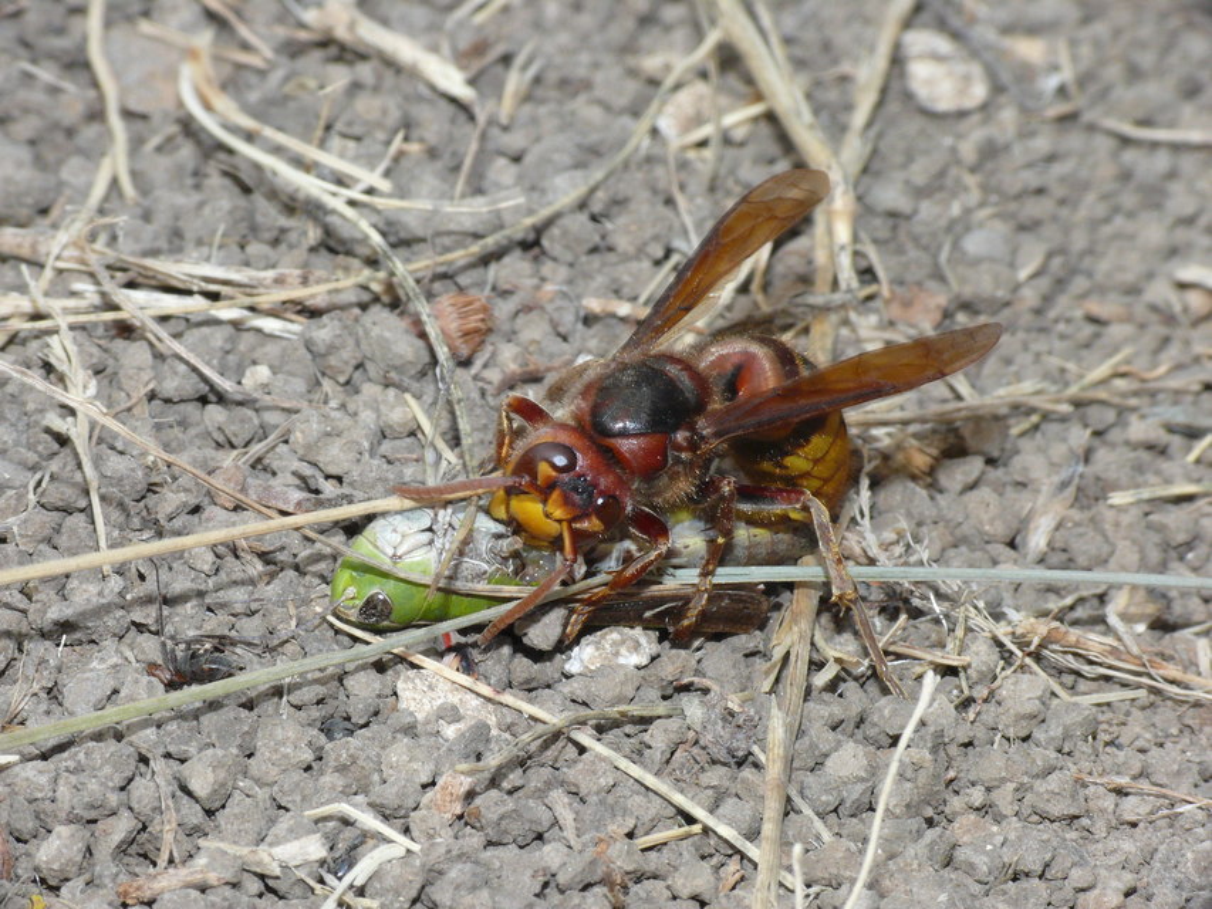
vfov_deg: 11.4
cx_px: 606
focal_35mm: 130
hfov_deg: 15.2
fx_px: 4552
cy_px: 454
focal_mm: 27.6
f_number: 11
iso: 200
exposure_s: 1/125
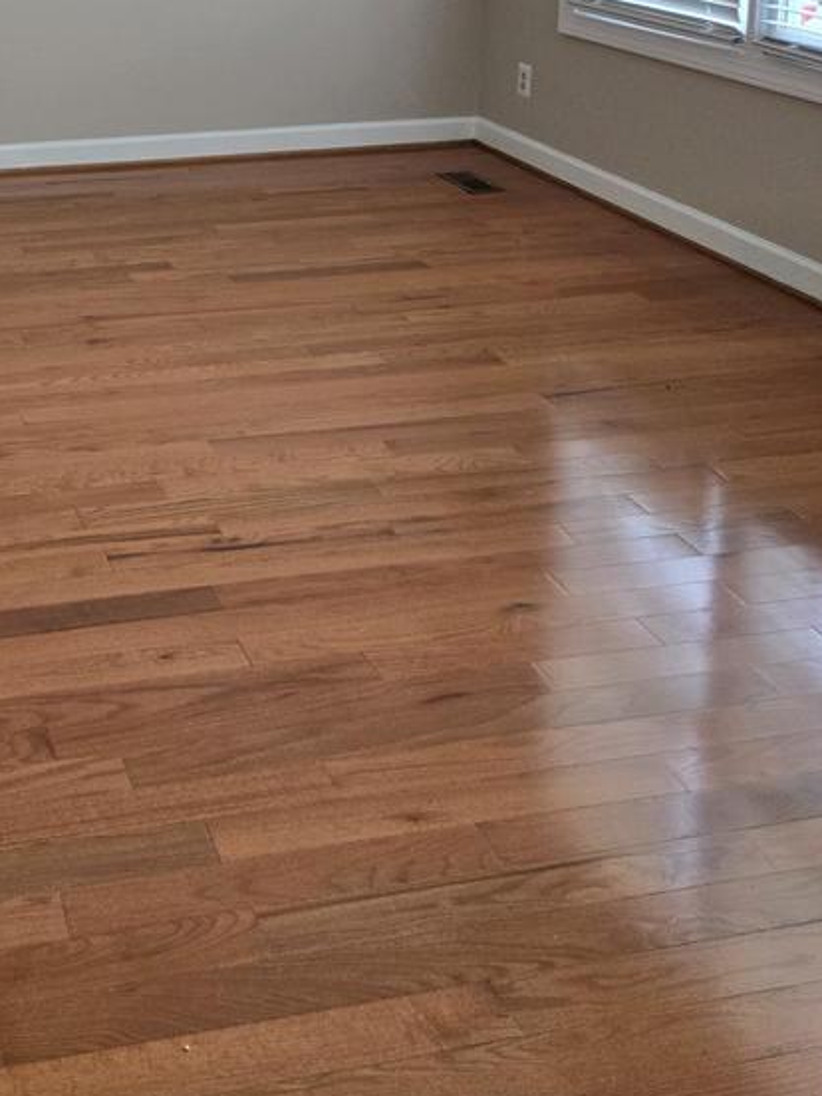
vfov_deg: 38.3
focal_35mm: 45
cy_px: 52
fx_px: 1425
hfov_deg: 30.5
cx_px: 56
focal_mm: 5.4
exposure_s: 1/508
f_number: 1.8
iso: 125
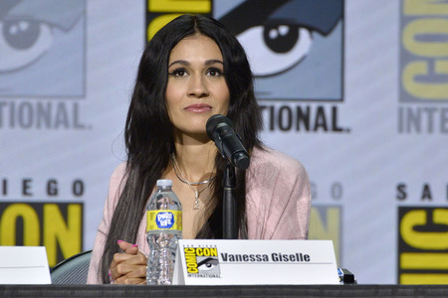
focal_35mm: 500
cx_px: 224
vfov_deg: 2.7
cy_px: 149
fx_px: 6222
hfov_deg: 4.1
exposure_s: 1/250
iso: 1600
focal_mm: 500
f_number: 6.3
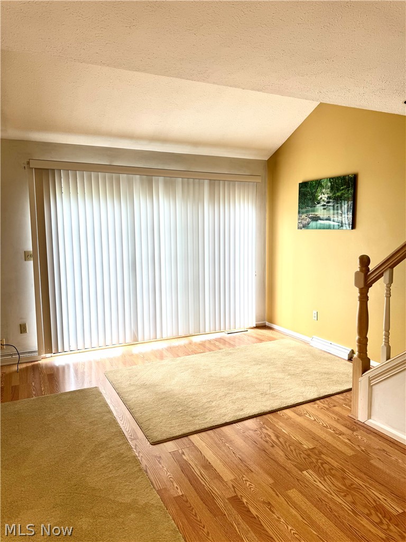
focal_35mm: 24
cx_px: 203
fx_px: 375
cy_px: 271
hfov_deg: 56.8
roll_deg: +0.7
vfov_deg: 71.6
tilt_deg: -4.8
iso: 64
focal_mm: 6.76
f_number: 1.78
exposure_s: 1/120
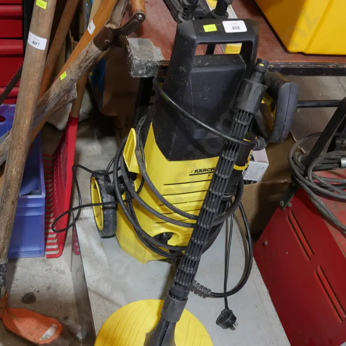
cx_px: 173
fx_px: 509
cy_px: 197
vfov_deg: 37.5
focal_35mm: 45
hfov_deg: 37.6
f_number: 4.1
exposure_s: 1/60
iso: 400
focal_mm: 19
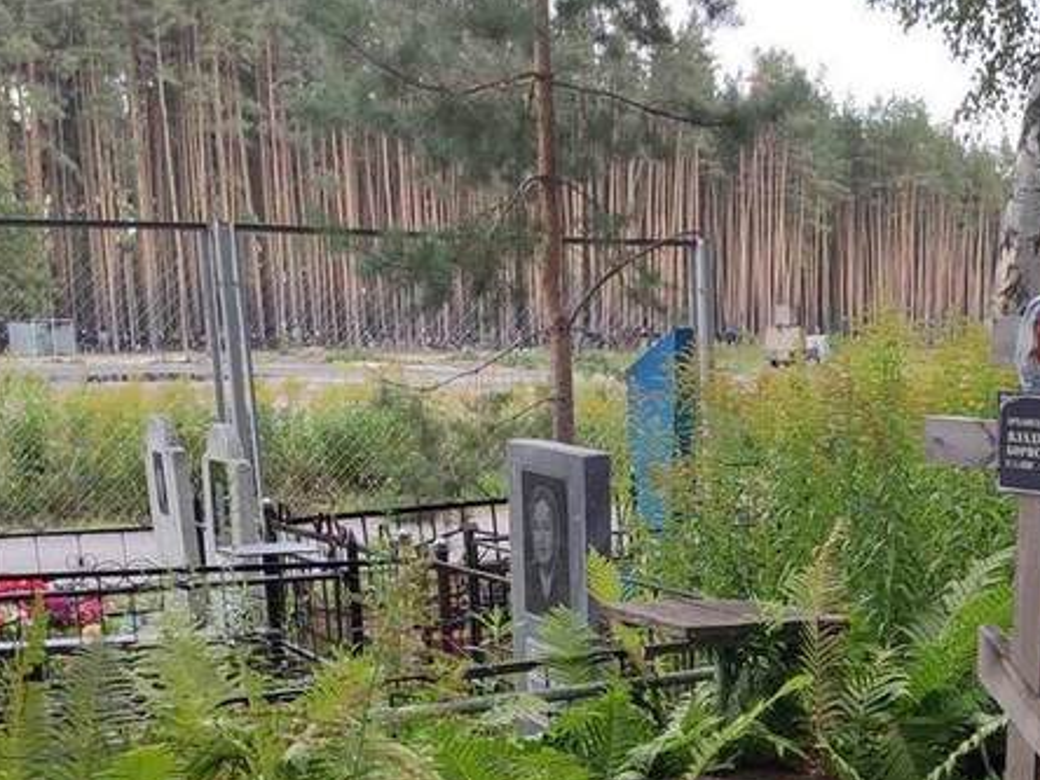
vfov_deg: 23.2
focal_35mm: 60
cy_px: 813
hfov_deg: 31.0
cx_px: 888
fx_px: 1803
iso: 121
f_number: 1.75
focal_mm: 4.77
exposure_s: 1/120
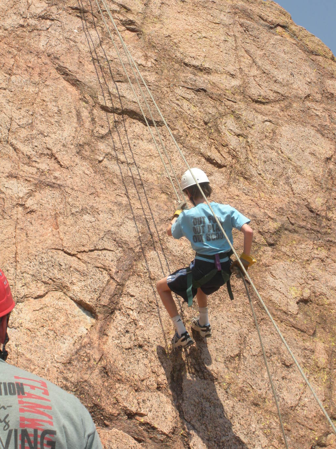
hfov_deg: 22.9
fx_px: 828
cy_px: 224
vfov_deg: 30.3
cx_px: 168
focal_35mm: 64
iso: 88
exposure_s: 1/564
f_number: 4.6
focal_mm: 11.2
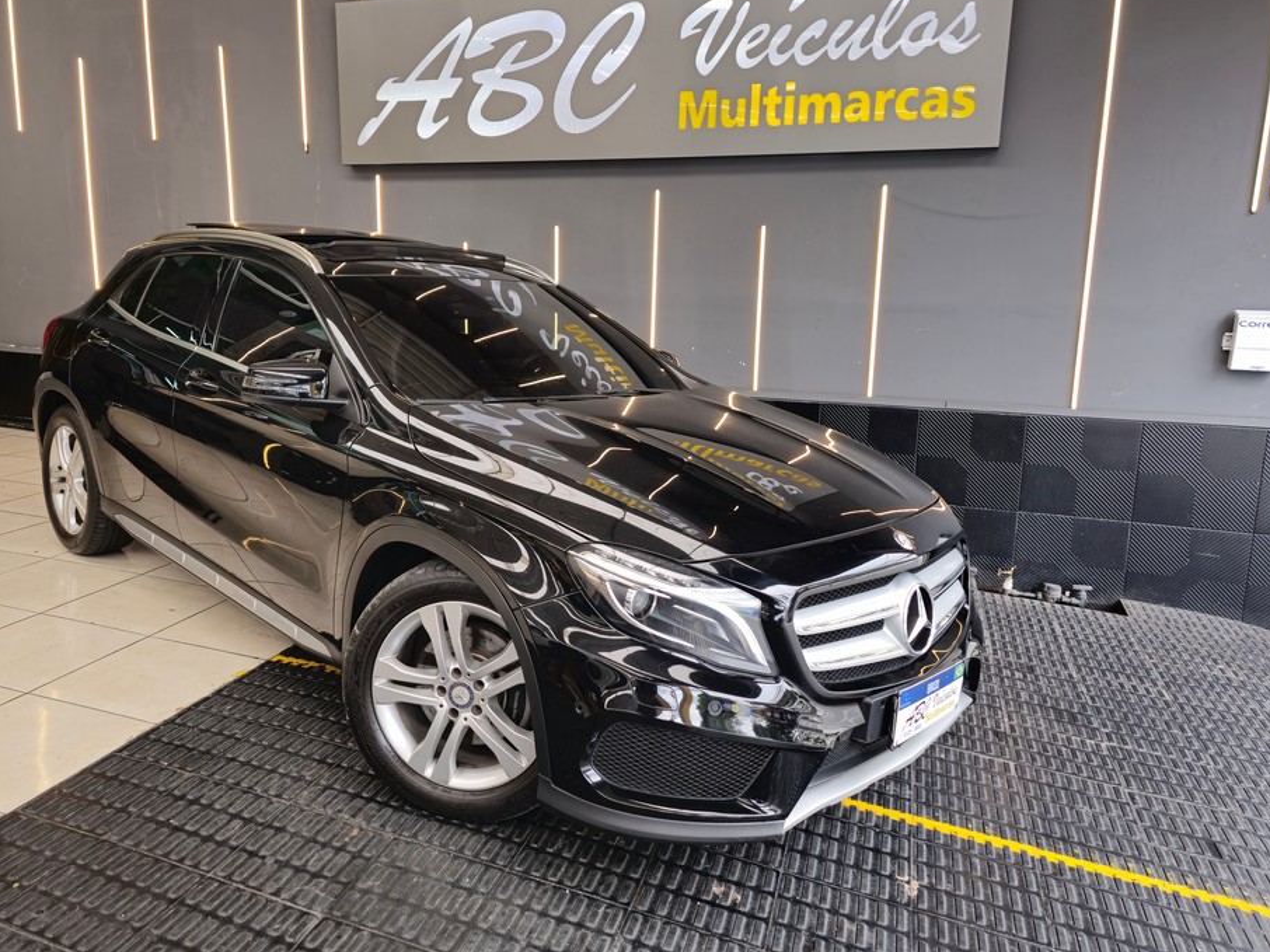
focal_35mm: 26
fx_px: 954
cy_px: 439
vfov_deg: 53.0
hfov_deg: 67.2
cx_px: 582
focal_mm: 6.3
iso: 32
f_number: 1.7
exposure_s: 1/133
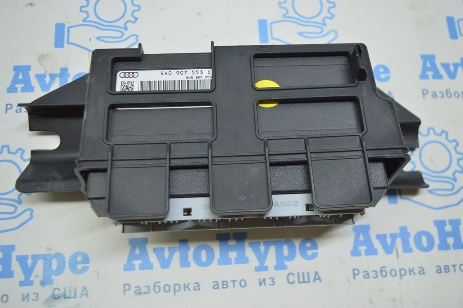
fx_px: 463
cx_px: 232
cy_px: 154
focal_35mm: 36
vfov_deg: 36.8
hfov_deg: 53.2
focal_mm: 24
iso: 400
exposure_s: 1/60
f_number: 4
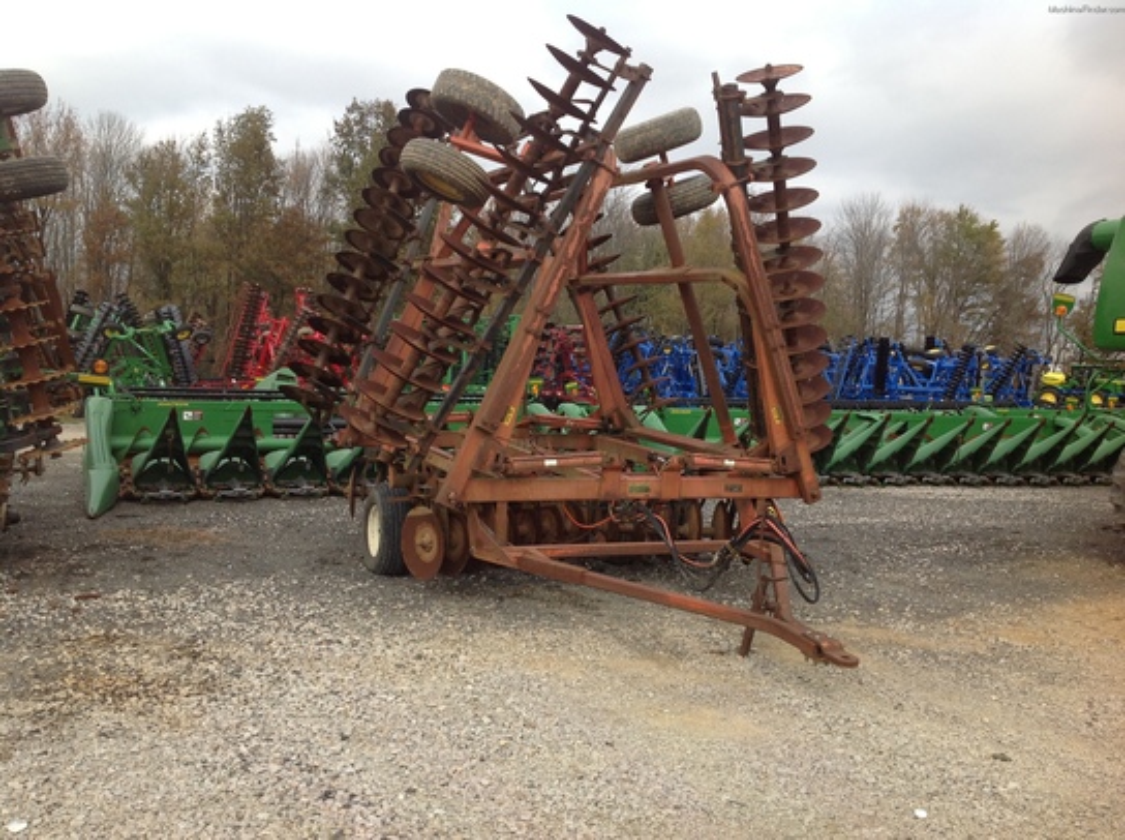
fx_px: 1135
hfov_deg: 52.7
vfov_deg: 40.6
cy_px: 420
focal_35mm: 35
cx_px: 562
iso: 50
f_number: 2.4
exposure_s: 1/817
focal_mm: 4.28
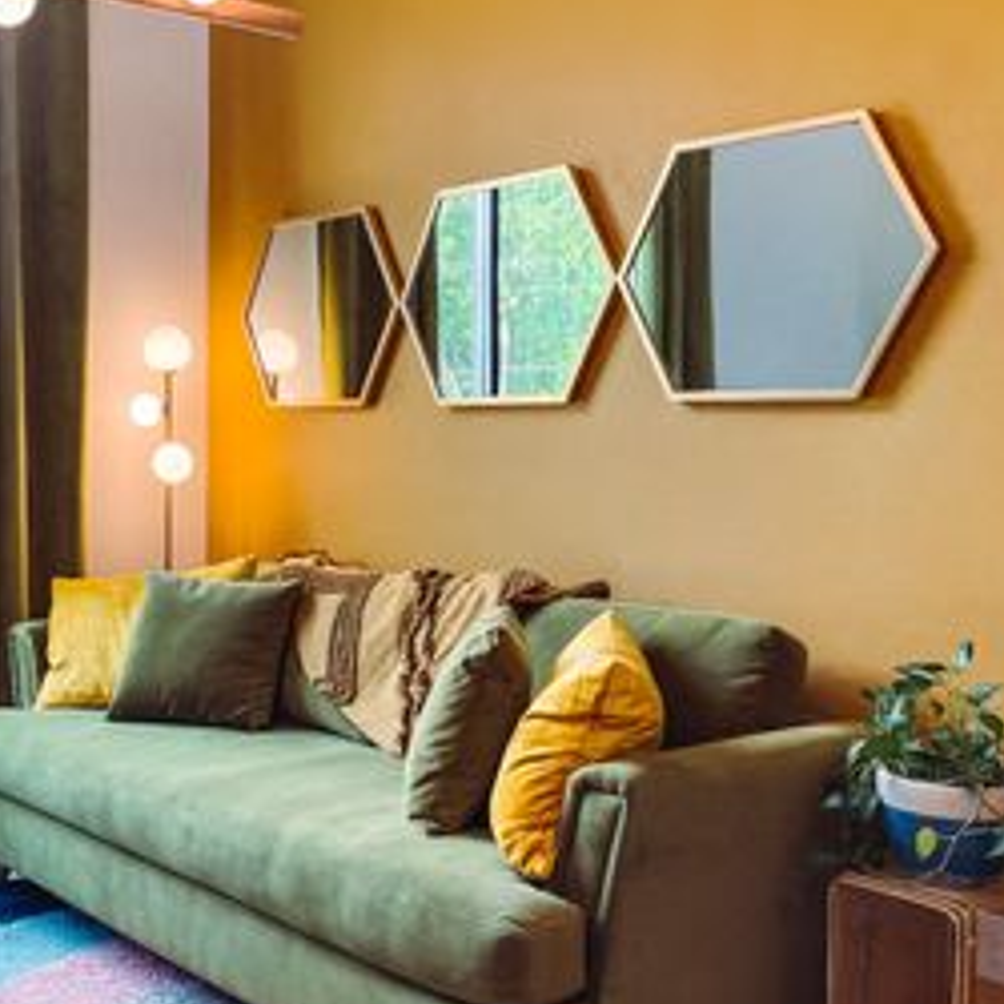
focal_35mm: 46
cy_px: 536
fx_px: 1509
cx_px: 281
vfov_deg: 36.8
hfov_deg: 36.1
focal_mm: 4.2
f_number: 1.6
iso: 40
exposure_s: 1/120
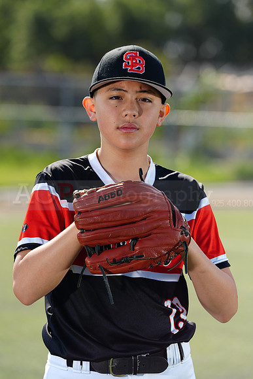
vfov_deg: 10.3
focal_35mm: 200
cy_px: 190
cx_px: 126
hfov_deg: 6.9
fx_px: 2107
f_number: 5
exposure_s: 1/250
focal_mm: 200
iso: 64
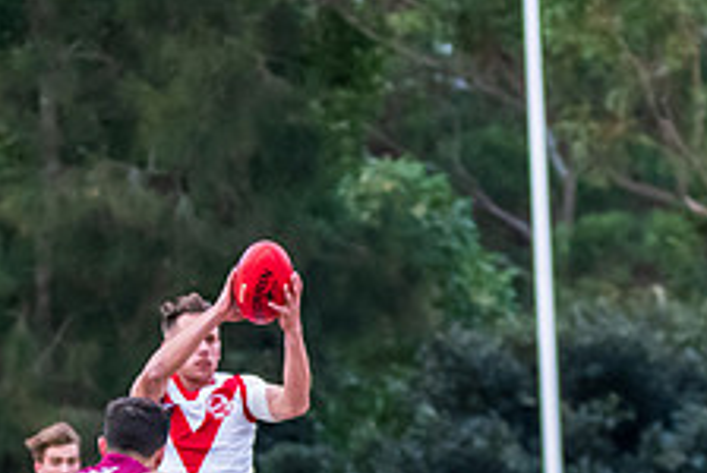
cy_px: 699
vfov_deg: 1.9
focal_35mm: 744
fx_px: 14630
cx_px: 213
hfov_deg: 2.8
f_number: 5
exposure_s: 1/1250
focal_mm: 180
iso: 2200
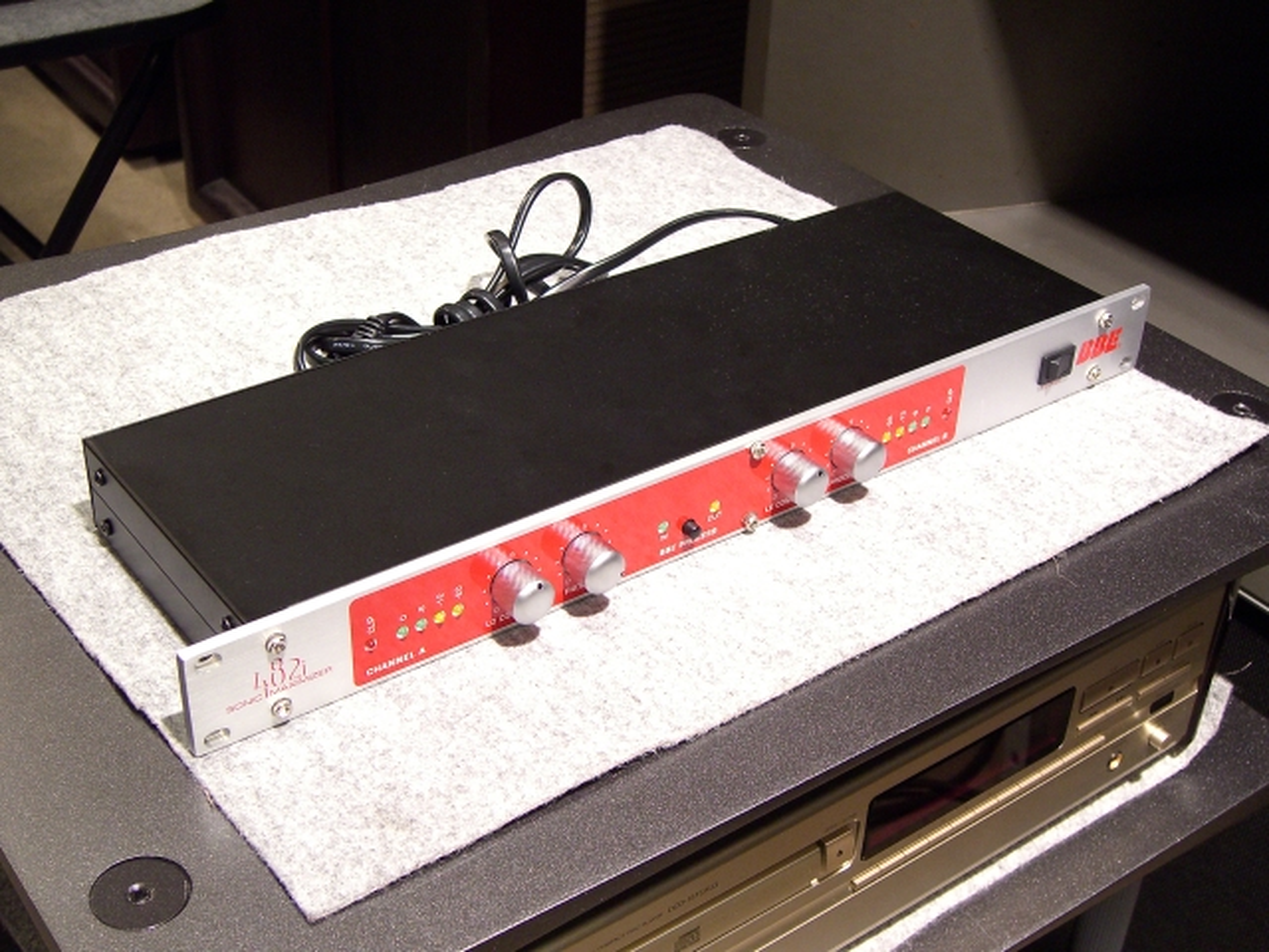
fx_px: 1686
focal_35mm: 46
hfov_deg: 41.2
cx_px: 634
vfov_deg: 31.5
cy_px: 476
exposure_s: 1/25
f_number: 3.1
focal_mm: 9.5
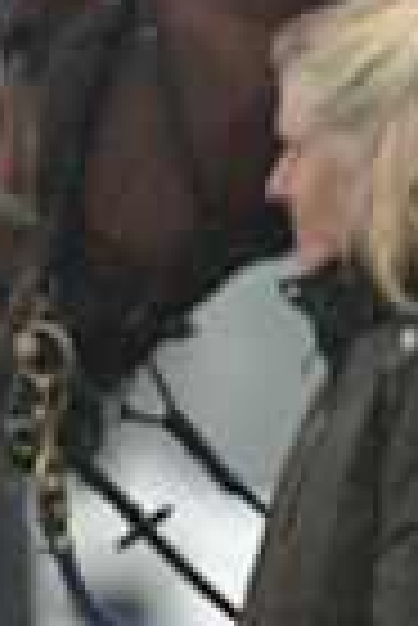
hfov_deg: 1.6
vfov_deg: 2.5
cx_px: 1245
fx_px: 14523
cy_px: -124
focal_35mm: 836
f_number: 4.5
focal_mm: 200
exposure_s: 1/1250
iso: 1100
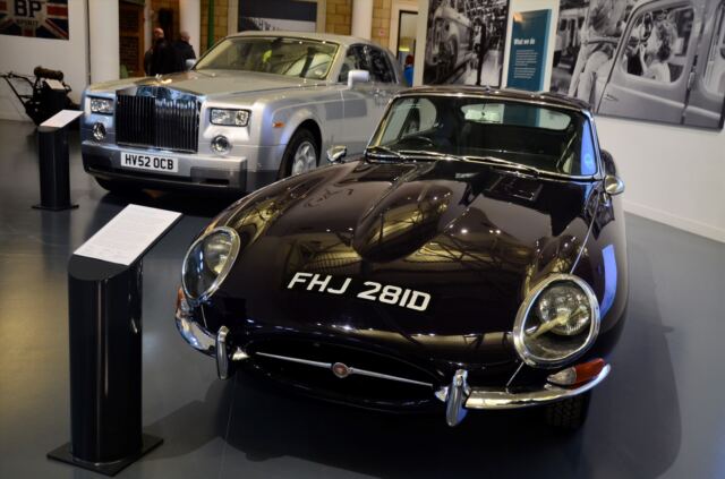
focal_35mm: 36
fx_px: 723
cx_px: 362
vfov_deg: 36.7
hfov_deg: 53.3
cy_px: 240
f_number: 3.8
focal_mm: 24
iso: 400
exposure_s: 1/40
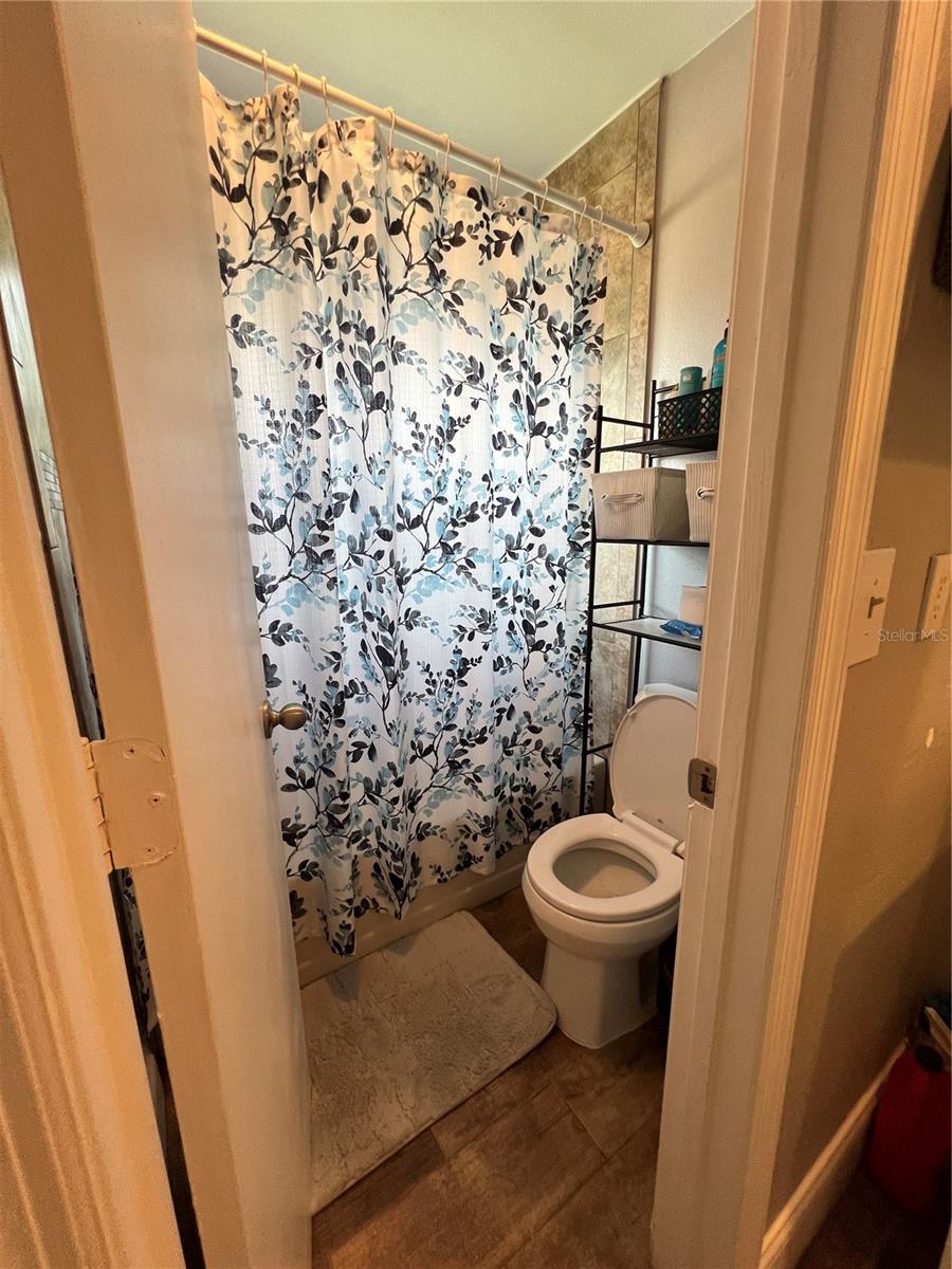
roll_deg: +0.9
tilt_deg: -13.0
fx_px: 477
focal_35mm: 13
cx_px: 476
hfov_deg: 89.9
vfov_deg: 106.2
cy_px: 634
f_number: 1.8
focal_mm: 1.57
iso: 100
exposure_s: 1/120
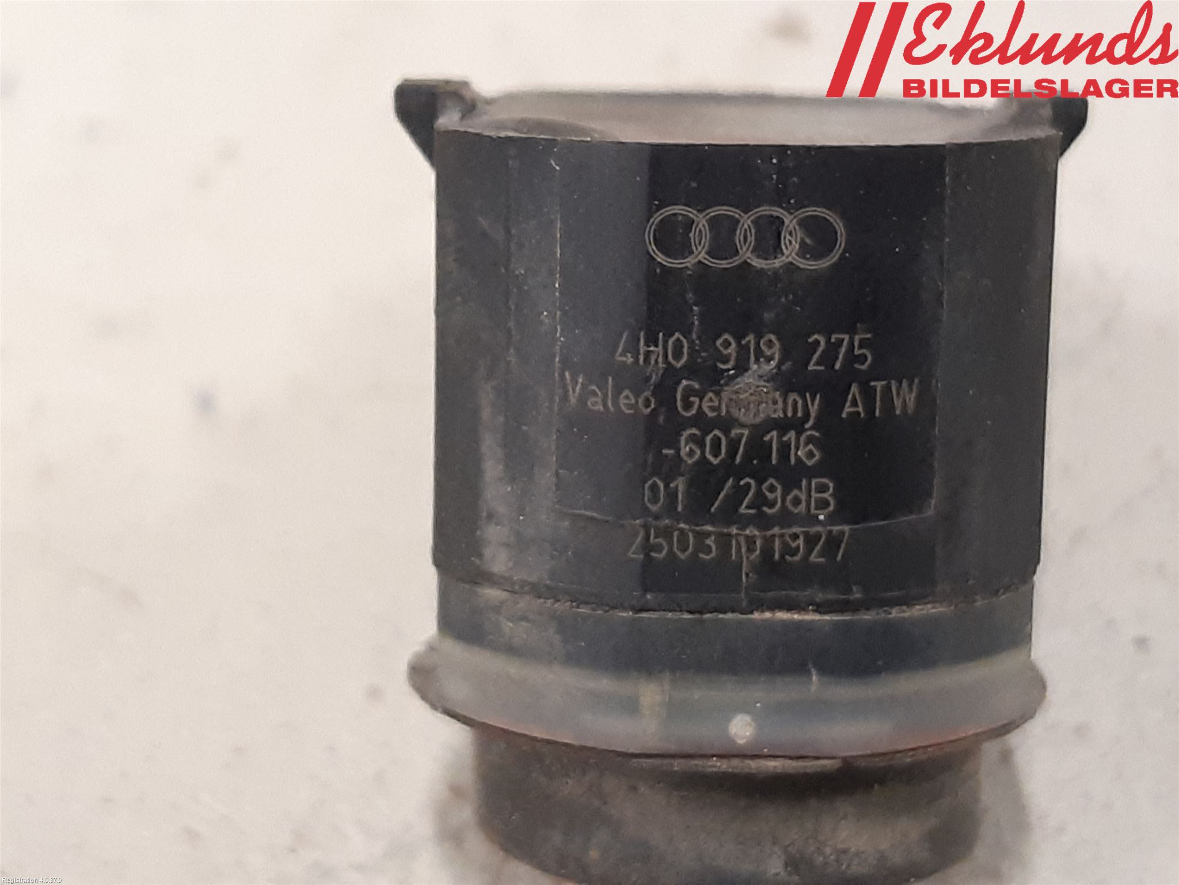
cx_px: 590
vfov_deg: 53.1
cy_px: 442
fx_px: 886
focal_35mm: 26
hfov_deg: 67.3
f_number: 1.7
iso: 250
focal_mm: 3.93
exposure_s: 1/33
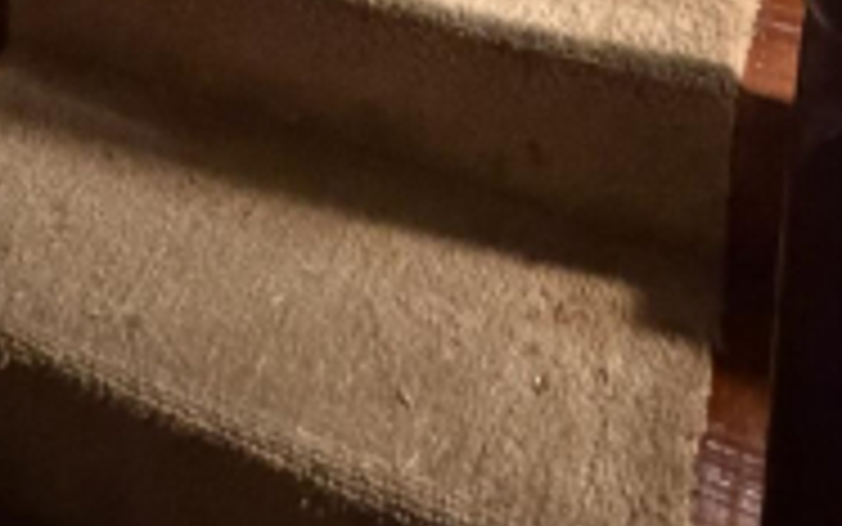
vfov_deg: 15.5
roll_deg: -1.8
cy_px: -681
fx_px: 1217
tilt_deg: -6.9
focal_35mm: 53
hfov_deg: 38.1
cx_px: 486
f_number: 2.2
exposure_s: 1/40
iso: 1250
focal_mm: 2.22
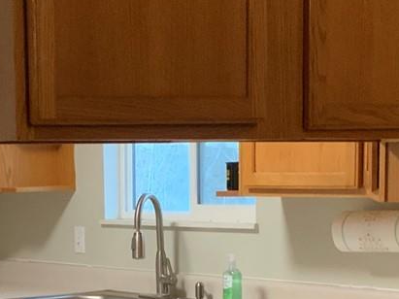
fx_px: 1302
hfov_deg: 17.2
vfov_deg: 12.9
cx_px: 62
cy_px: 326
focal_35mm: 113
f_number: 1.8
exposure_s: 1/60
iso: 160
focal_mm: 3
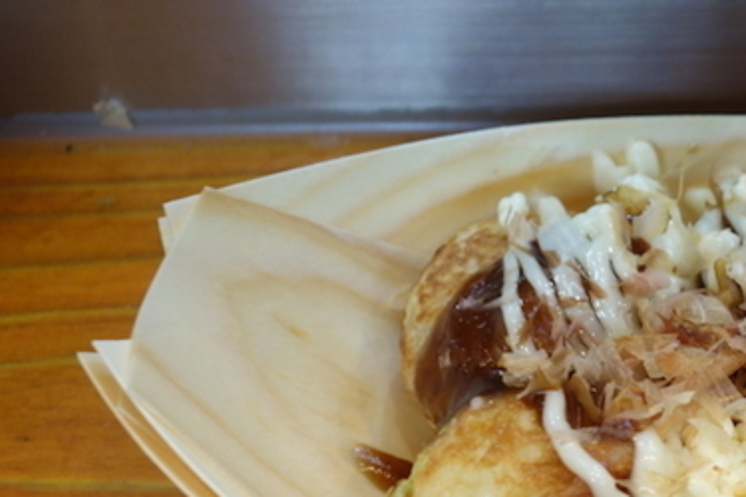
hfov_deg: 19.1
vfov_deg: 13.5
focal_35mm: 101
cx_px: 891
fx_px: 2093
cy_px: 334
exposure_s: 1/40
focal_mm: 13.58
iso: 200
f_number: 2.8
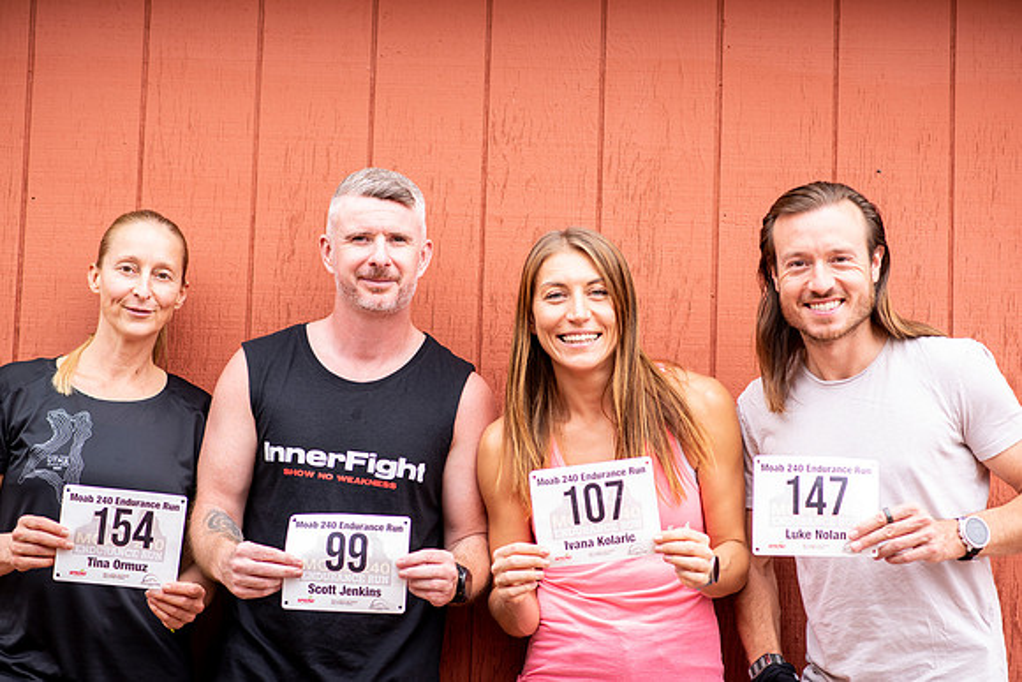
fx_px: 2414
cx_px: 511
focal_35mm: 85
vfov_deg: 16.1
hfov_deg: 23.9
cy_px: 341
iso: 100
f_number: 3.2
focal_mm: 85
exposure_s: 1/200
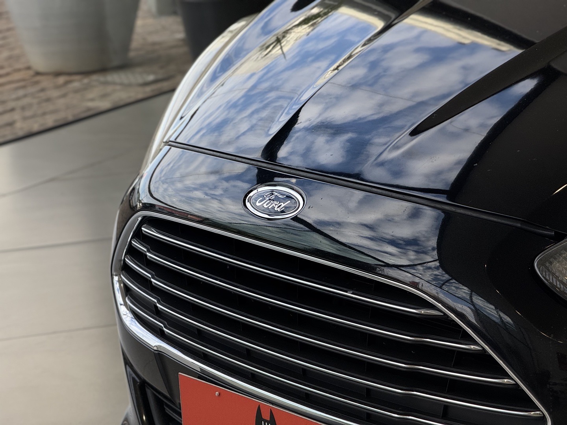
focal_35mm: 120
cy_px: 212
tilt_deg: -14.5
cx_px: 284
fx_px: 1966
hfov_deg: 16.4
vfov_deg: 12.3
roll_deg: +3.4
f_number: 2.8
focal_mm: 15.66
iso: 50
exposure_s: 1/483
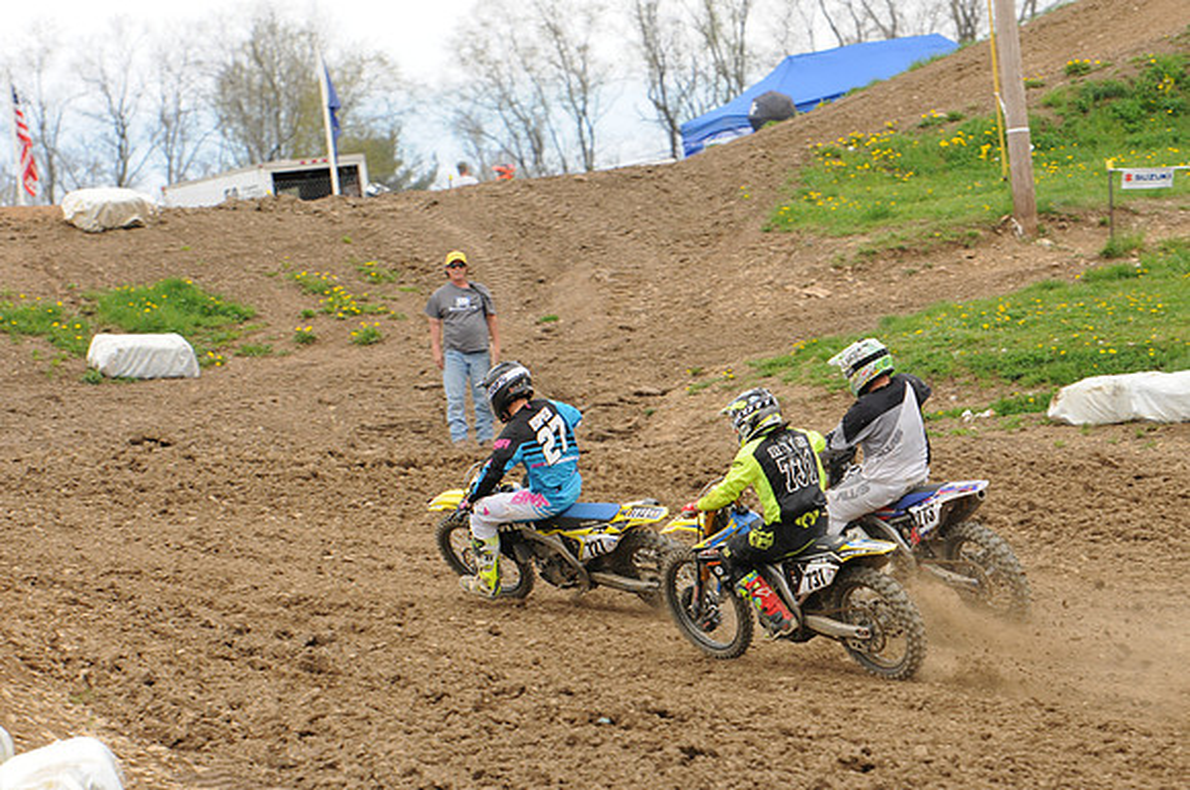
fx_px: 6684
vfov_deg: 6.8
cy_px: 395
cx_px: 595
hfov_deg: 10.2
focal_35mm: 202
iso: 400
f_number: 5
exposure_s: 1/1000
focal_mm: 135
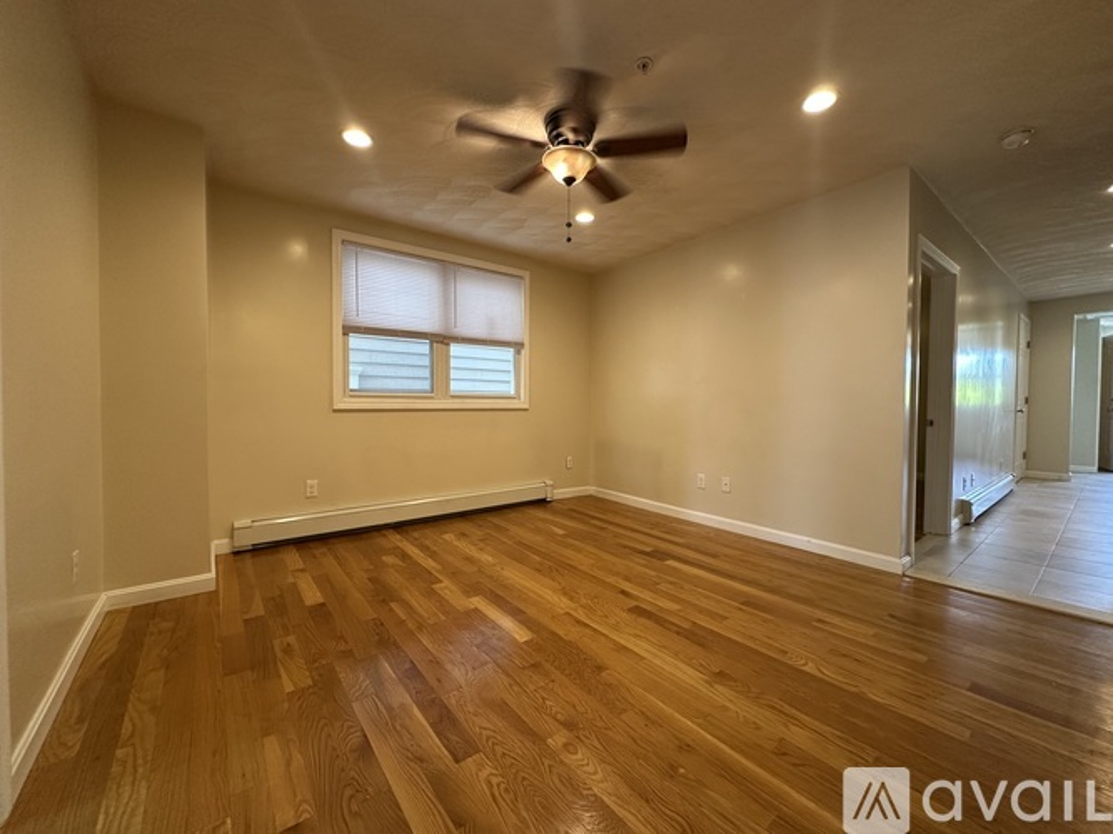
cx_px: 556
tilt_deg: -1.9
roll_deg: +0.1
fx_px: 450
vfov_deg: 85.7
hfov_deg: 102.1
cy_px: 417
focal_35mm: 14
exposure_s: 1/60
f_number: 2.2
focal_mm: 2.22
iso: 160
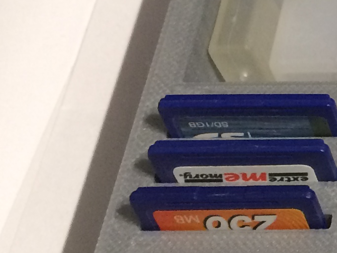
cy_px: 55
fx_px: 1353
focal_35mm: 139
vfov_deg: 10.6
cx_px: 696
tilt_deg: -51.3
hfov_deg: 12.4
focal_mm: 4.15
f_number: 2.2
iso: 200
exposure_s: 1/33
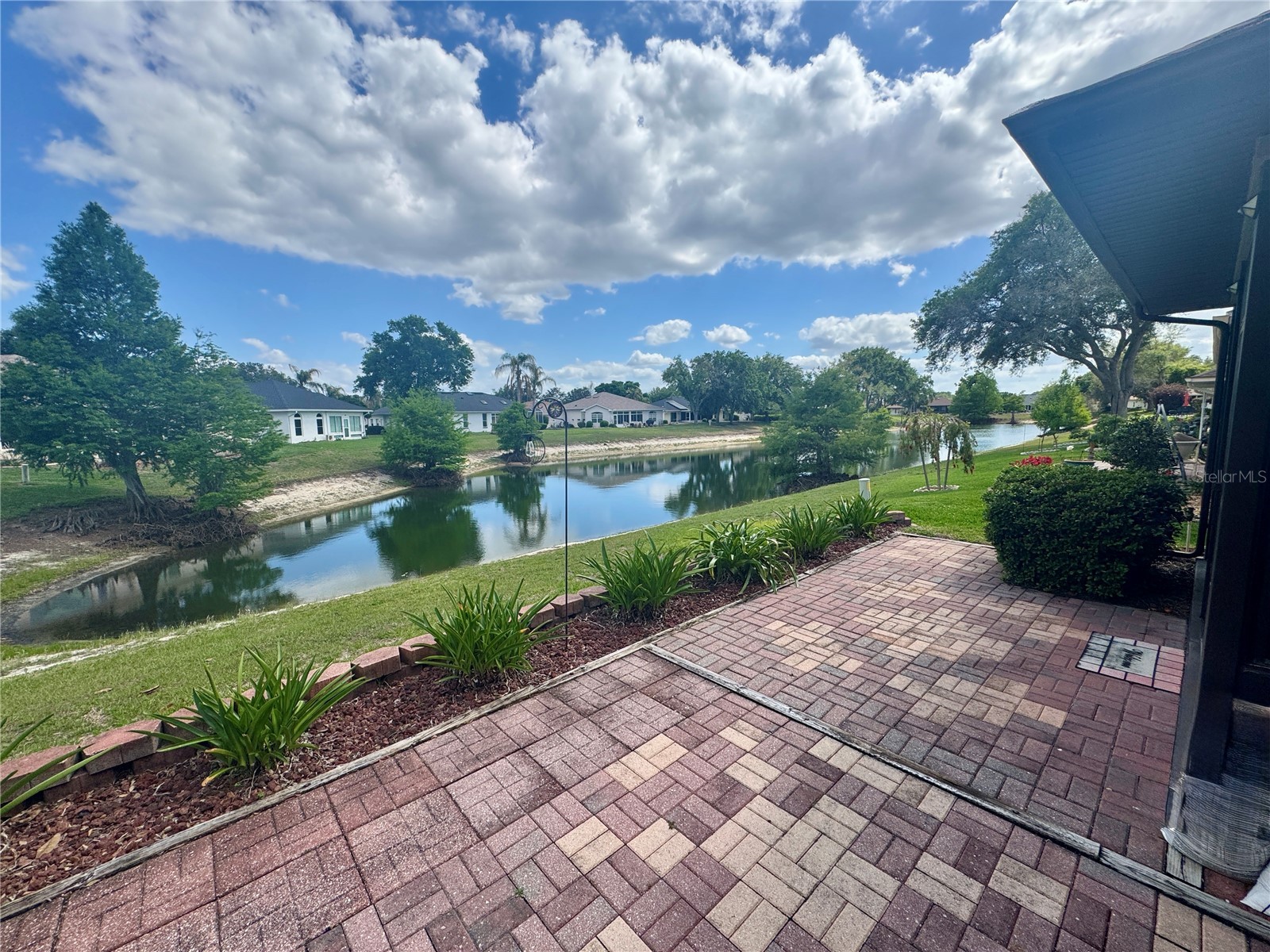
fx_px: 514
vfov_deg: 85.7
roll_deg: +1.0
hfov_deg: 102.1
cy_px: 476
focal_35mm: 14
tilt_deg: -6.5
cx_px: 635
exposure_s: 1/1709
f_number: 2.2
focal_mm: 2.22
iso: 50
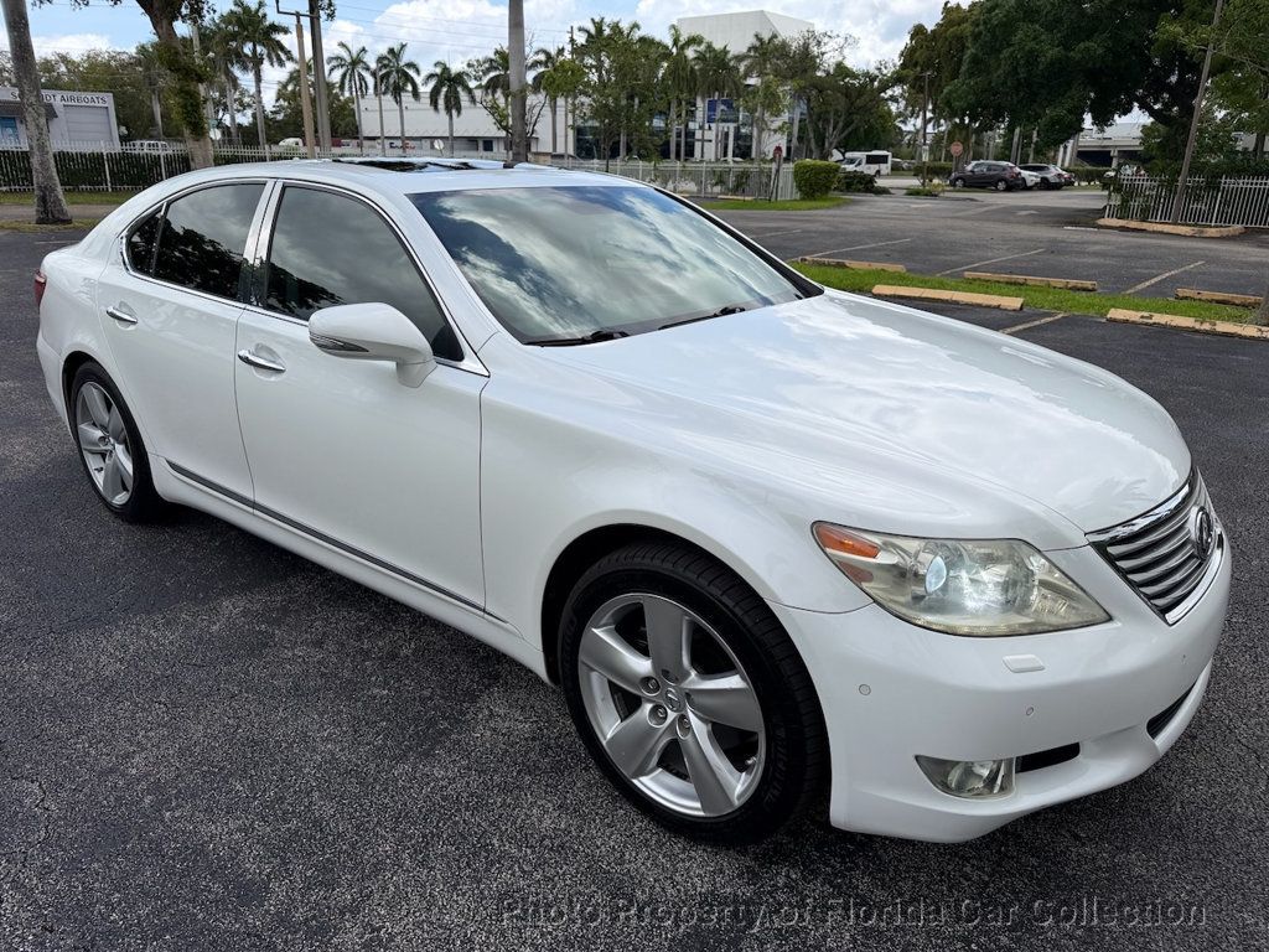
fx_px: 880
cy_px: 476
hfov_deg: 71.6
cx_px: 634
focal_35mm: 24
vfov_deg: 56.8
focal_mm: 6.76
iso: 80
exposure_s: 1/4673
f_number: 1.78
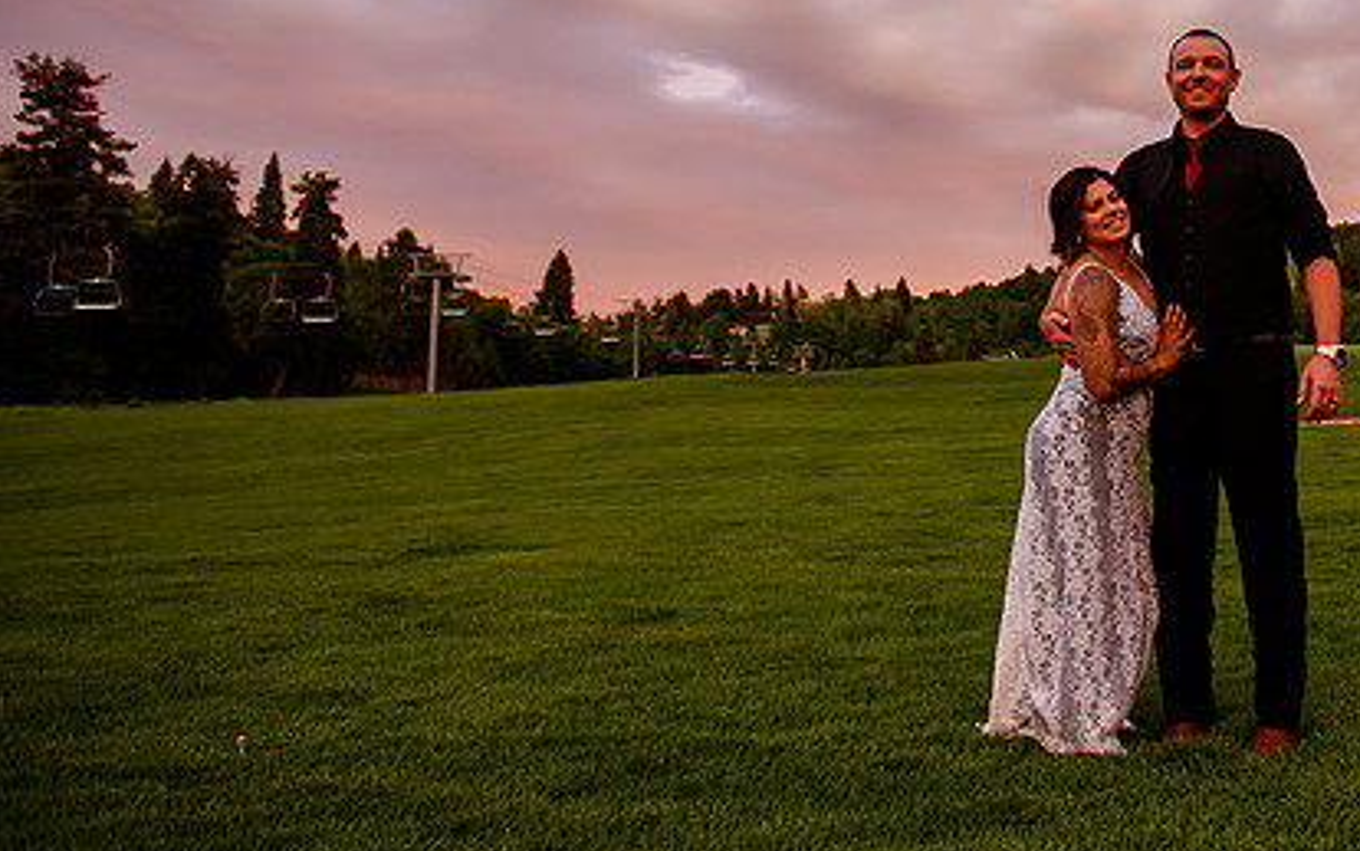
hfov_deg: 42.1
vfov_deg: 28.8
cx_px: 1183
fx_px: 1631
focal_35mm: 44
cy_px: 216
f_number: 3.2
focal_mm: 24
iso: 2000
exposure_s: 1/320
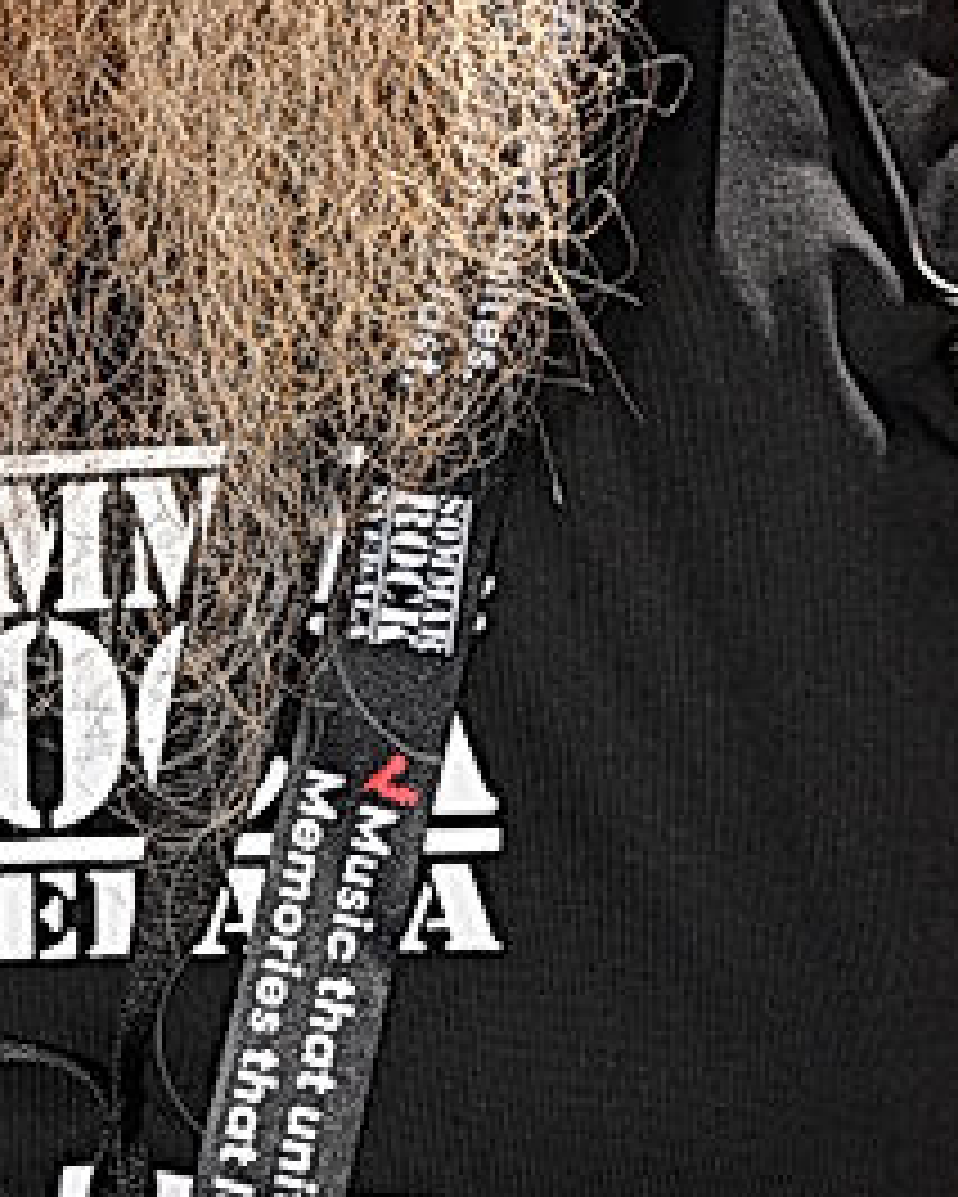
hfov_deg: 12.5
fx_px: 4357
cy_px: -446
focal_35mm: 123
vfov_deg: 14.8
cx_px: 218
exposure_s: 1/160
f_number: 10
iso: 125
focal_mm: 34
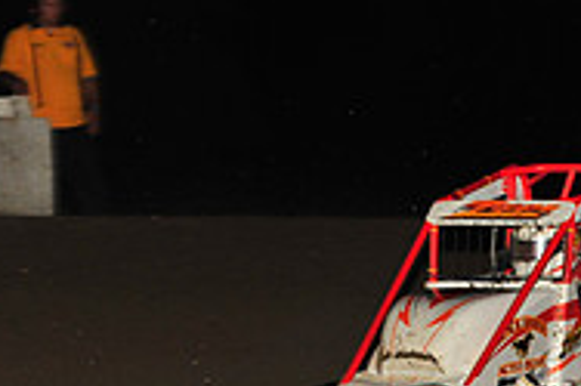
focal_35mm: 386
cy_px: 466
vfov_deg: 3.5
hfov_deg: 5.3
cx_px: 454
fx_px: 6224
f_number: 6.3
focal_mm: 125
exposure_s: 1/320
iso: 800
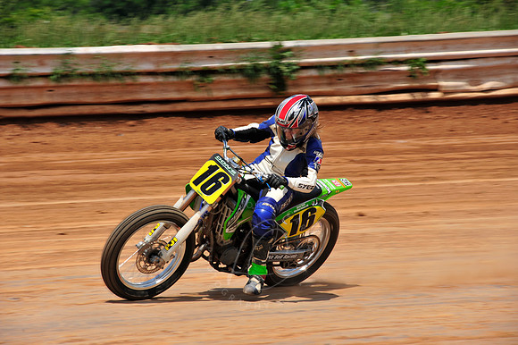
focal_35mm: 200
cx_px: 259
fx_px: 2876
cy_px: 172
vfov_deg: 6.9
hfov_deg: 10.3
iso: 200
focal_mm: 200
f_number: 11
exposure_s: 1/400
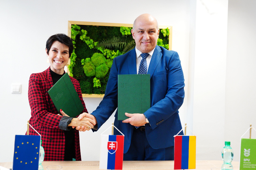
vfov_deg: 32.6
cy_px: 85
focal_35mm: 41
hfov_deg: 47.4
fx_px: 292
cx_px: 128
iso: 2000
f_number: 4
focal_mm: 41
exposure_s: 1/250
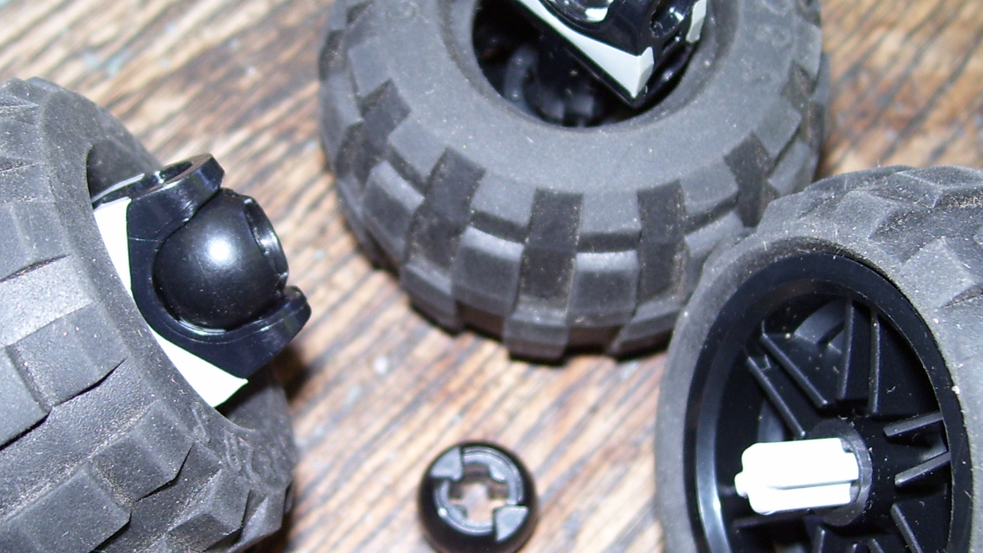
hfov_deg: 36.0
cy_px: 322
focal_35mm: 58
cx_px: 430
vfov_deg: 20.7
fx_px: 1512
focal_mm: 6
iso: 80
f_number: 2.7
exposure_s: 1/60
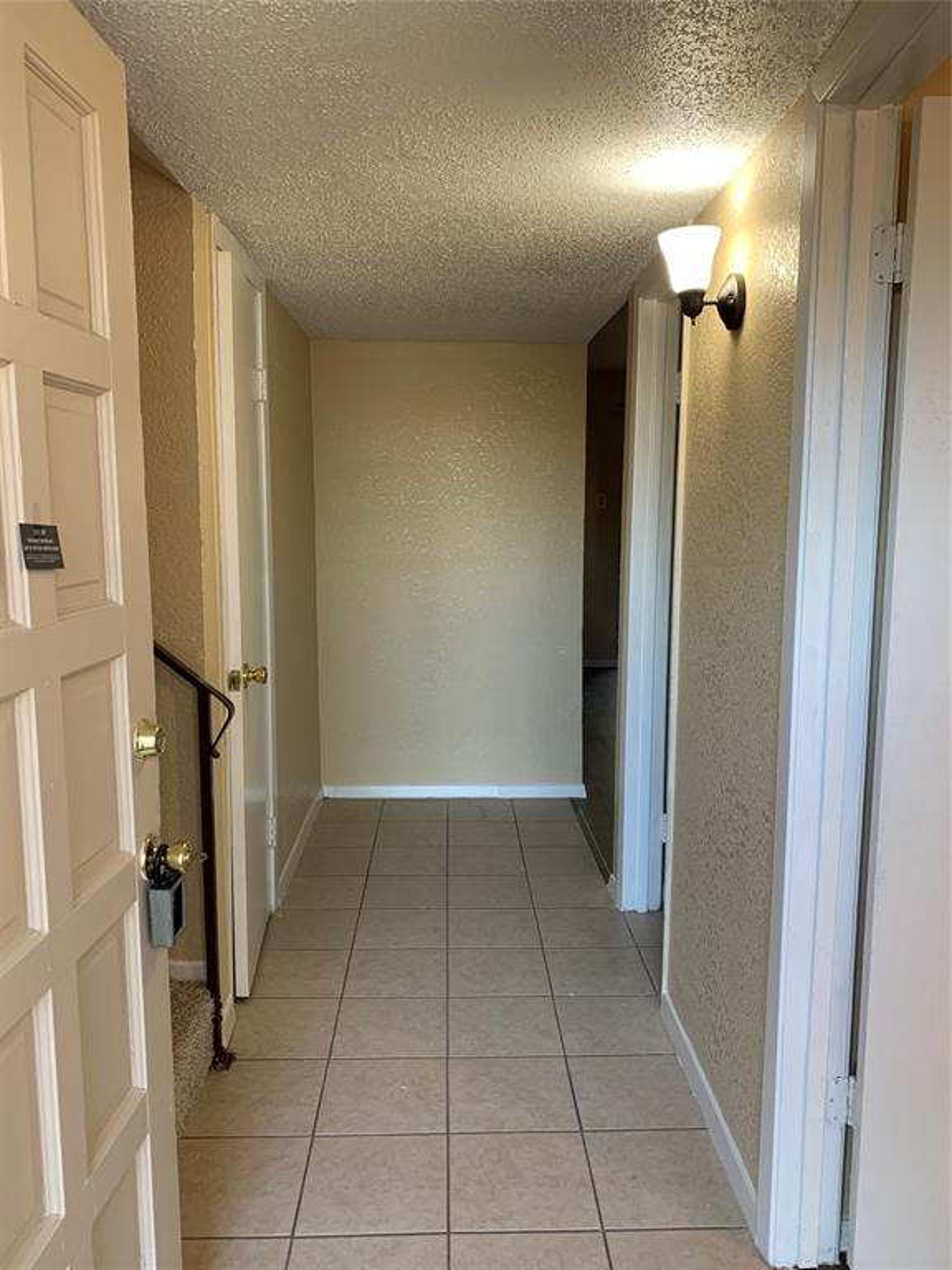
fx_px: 953
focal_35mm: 26
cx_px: 476
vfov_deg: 67.3
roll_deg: -0.9
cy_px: 635
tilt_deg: -6.8
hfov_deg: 53.1
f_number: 1.8
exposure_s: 1/60
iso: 80
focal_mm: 4.25
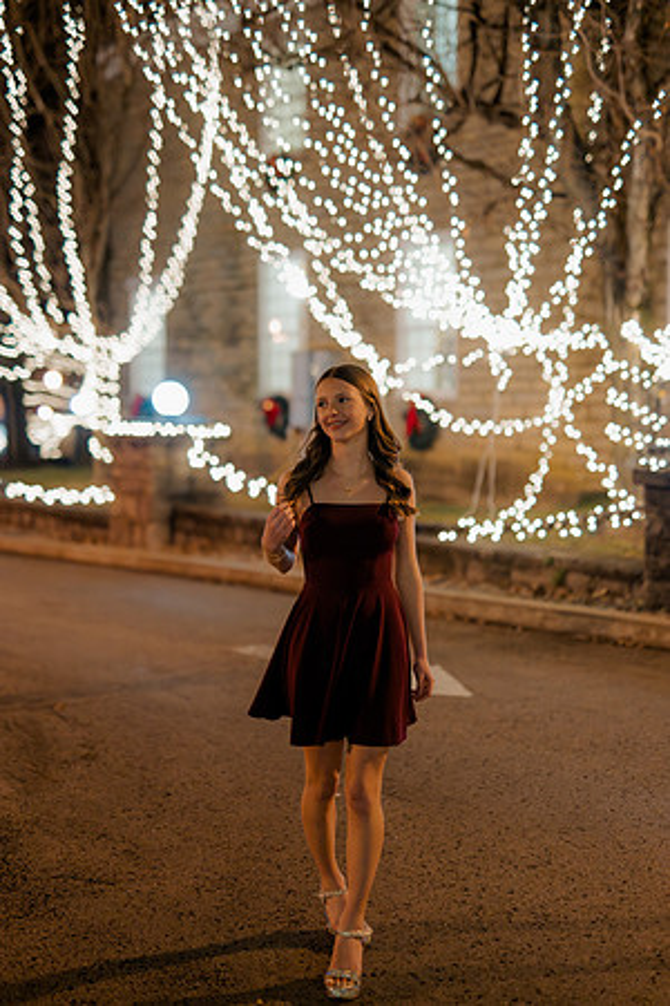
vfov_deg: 39.6
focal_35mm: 50
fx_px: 1396
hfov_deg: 27.0
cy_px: 503
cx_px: 335
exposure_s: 1/200
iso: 2500
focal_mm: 50
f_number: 1.4
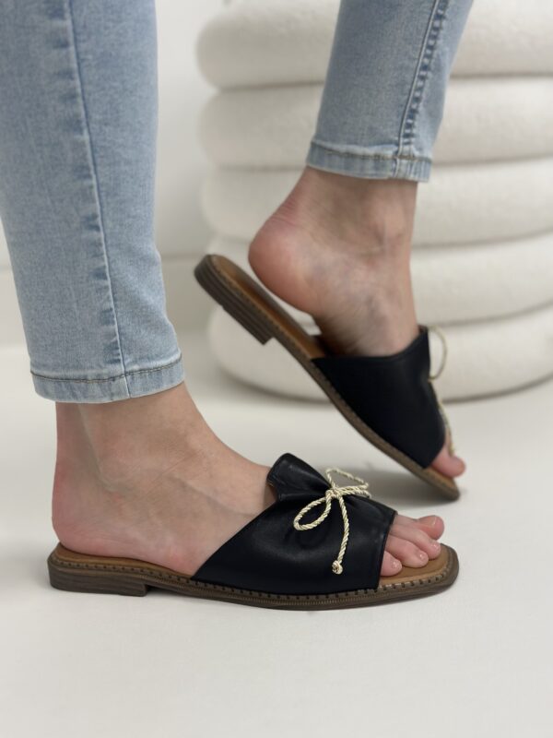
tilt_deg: -14.0
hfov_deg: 30.3
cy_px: 369
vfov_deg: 39.7
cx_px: 276
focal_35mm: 48
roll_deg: +3.3
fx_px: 1022
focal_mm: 6.86
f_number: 1.78
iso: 160
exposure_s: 1/100
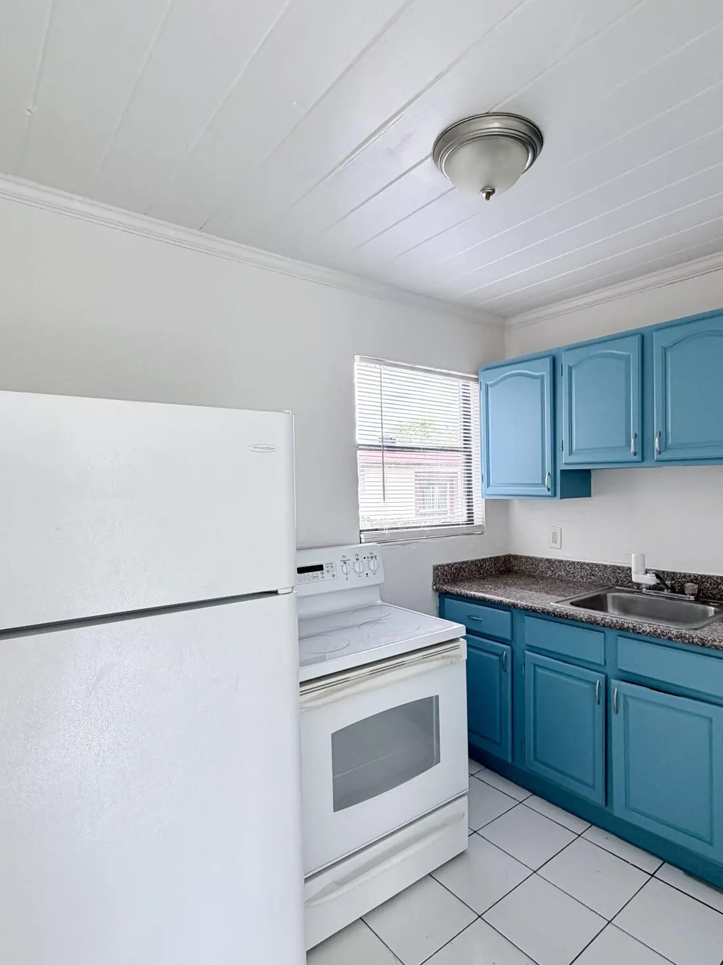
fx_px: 529
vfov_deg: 84.6
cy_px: 501
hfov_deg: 68.2
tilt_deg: +0.8
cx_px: 419
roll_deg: +0.5
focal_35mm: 19
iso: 125
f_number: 2.2
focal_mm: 2.22
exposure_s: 1/121
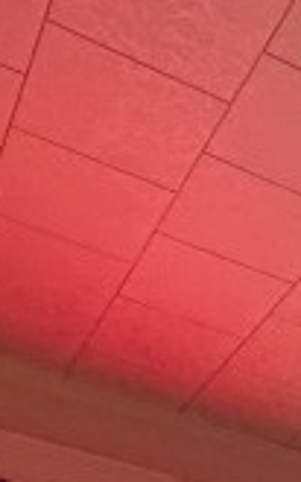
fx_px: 1209
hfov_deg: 13.0
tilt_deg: -4.4
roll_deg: -1.6
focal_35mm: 92
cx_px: 520
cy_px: 1057
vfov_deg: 15.7
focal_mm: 2.22
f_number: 2.2
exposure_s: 1/60
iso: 500
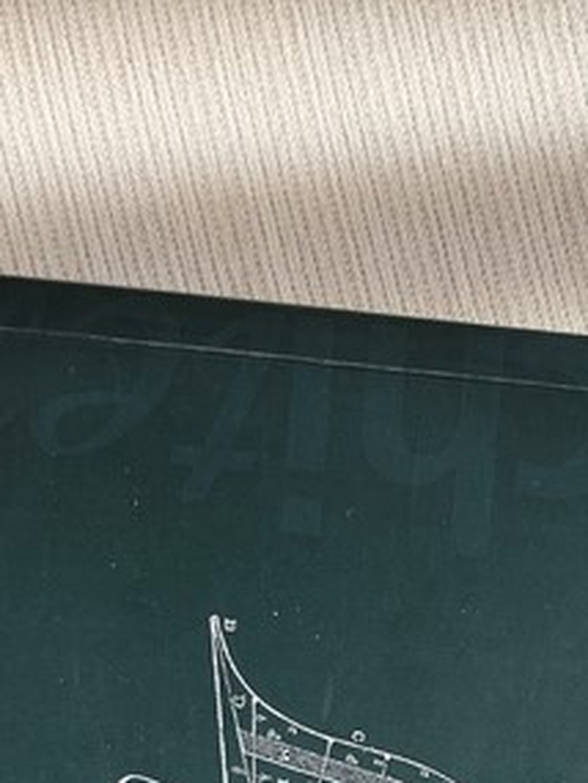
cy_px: 904
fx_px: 1856
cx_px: 482
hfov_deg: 17.8
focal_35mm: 82
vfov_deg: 22.2
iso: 25
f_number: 1.8
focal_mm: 4.25
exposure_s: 1/181
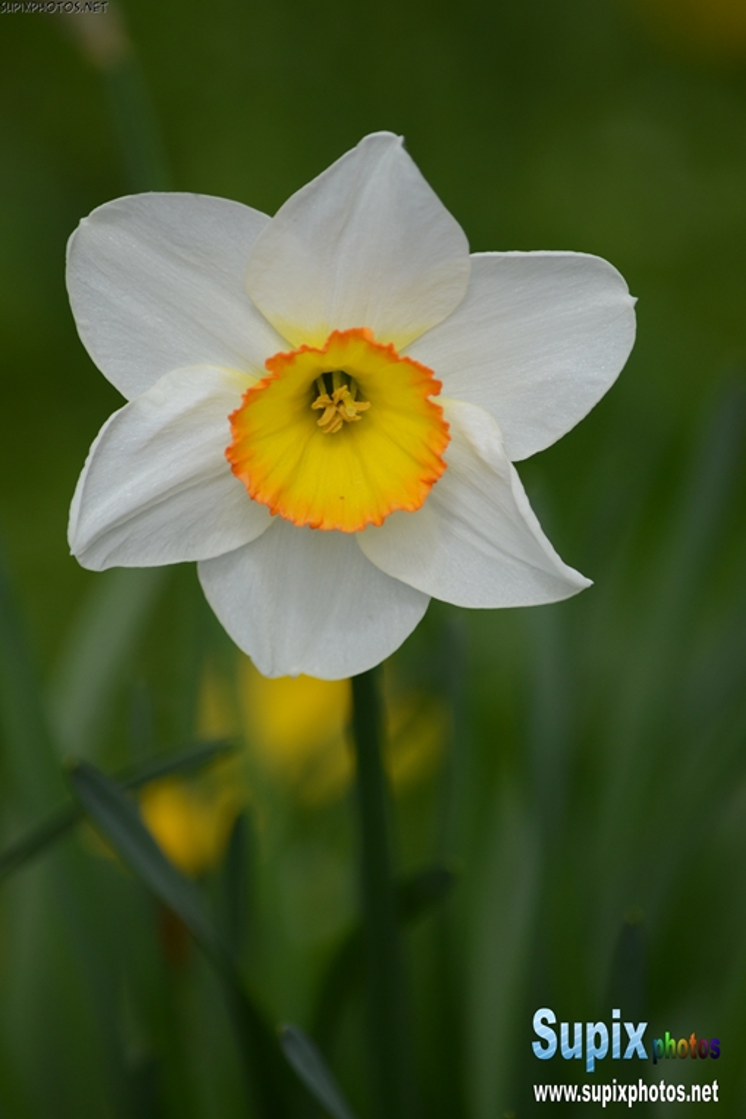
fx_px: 12189
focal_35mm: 392
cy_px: 561
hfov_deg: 3.5
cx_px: 374
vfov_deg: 5.3
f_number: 5.6
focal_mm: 260
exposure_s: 1/800
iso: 200
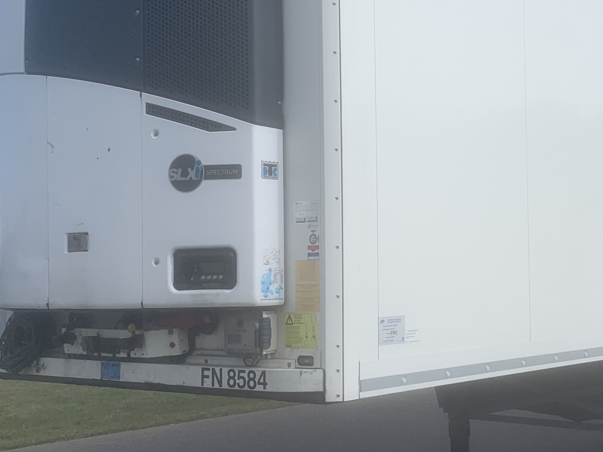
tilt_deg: +7.8
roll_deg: -0.3
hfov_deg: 31.5
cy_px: 229
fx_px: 1045
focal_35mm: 60
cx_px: 460
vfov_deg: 24.4
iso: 25
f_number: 1.8
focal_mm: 4.25
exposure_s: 1/3401
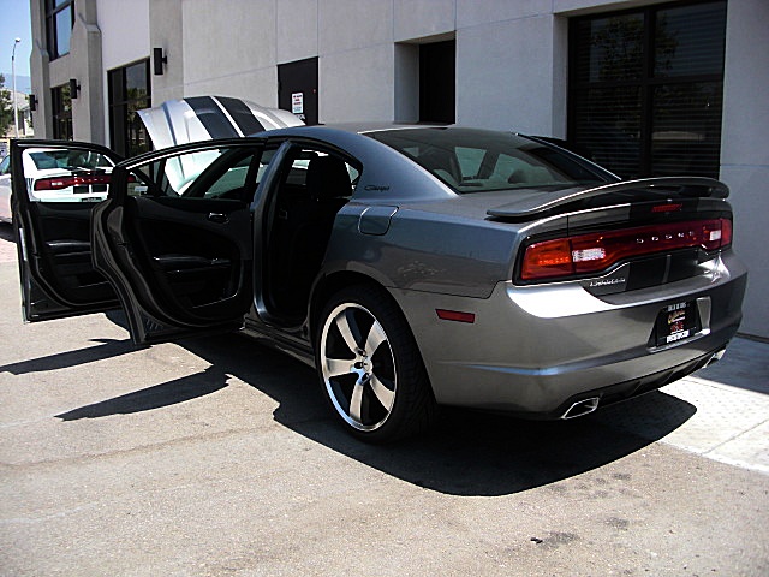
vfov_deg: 39.7
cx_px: 384
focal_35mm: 36
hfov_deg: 51.4
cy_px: 288
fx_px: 800
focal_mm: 6.3
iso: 50
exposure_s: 1/500
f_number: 2.8
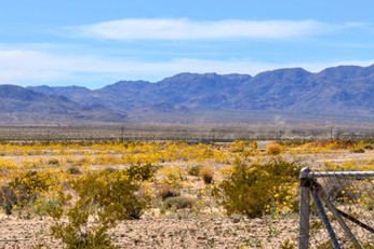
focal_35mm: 142
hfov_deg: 13.7
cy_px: 159
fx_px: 1476
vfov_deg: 9.7
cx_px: -166
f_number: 9
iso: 100
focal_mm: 32
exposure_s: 1/320
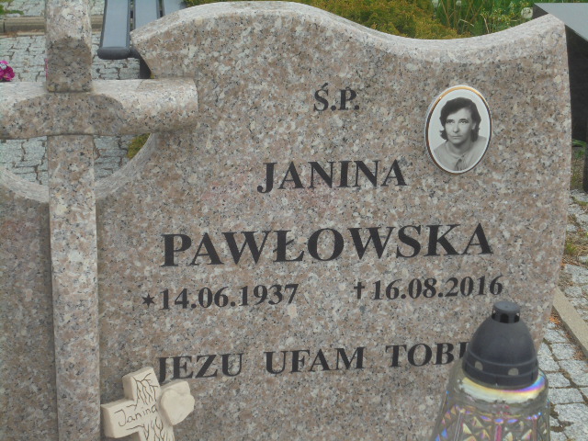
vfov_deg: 20.2
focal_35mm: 73
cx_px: 294
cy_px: 220
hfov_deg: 26.7
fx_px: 1240
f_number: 6.1
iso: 100
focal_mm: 13.1
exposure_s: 1/320
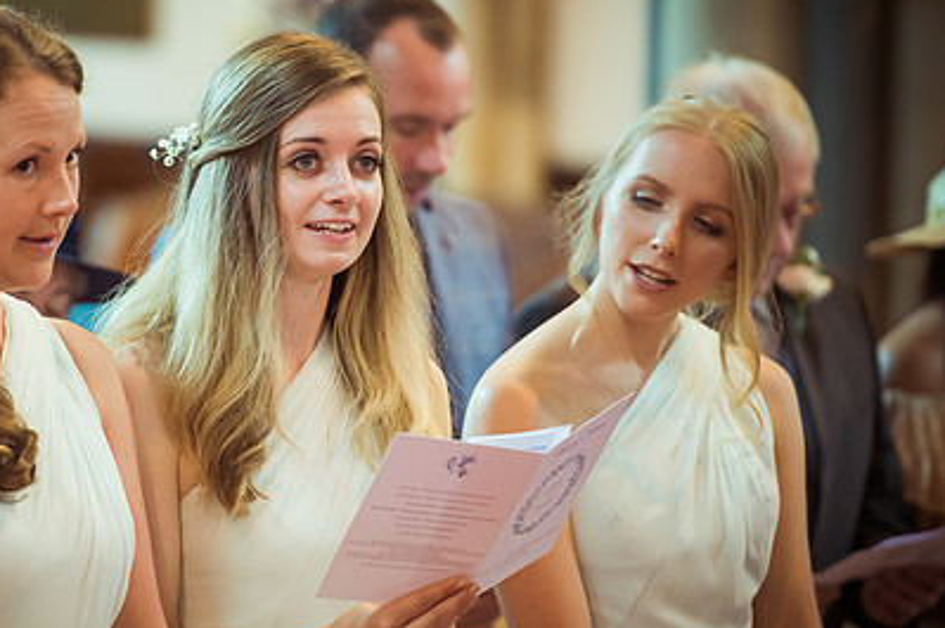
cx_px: 263
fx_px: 7629
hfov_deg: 7.1
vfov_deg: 4.7
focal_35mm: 291
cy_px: 315
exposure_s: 1/200
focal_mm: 200
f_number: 3.2
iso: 3200
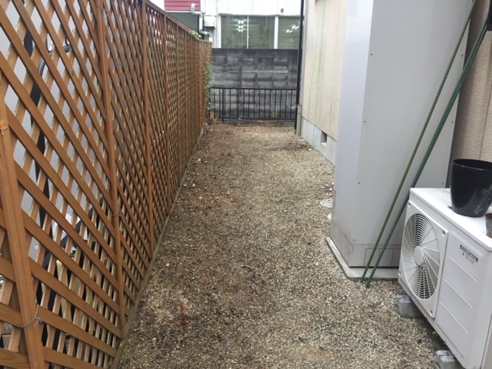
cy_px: 184
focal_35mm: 29
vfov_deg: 48.2
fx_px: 412
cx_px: 246
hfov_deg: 61.7
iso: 64
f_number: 2.2
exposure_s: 1/30
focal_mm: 4.15
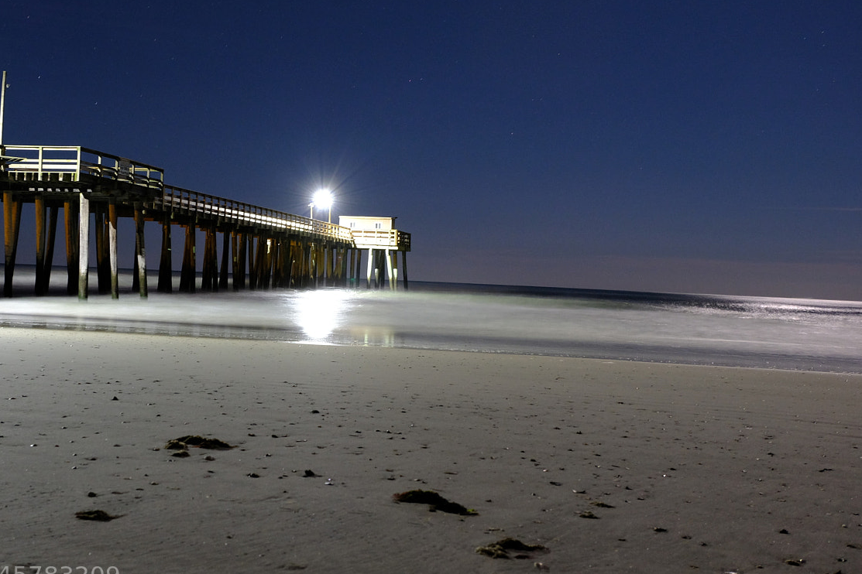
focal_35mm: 46
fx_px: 1101
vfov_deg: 29.2
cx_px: 334
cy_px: 224
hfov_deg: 42.5
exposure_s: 30
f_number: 7.1
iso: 800
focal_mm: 21.1
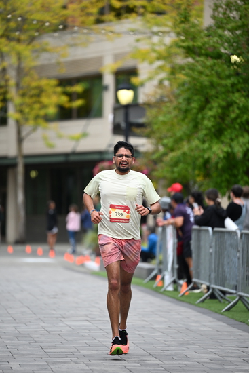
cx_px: 124
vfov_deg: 10.3
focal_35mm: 200
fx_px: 2074
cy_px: 186
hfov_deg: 6.9
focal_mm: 200
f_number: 2.8
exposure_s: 1/2000
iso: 640
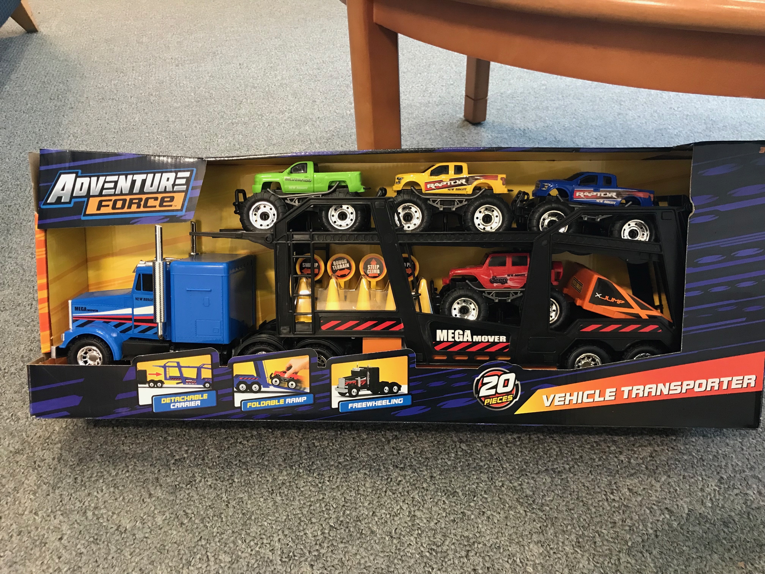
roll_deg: +1.2
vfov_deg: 49.7
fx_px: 619
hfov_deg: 63.4
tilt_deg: -36.8
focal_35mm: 28
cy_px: 287
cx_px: 382
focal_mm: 3.99
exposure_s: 1/15
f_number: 1.8
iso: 64
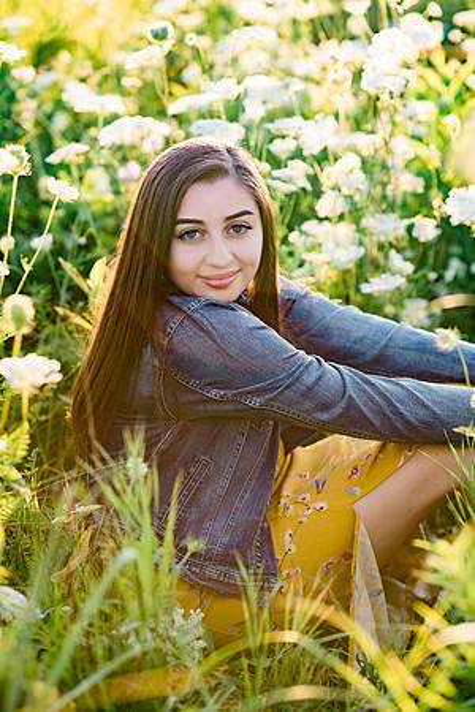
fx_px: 1682
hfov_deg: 16.1
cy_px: 356
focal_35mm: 85
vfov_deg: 23.9
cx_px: 238
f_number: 2.8
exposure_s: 1/640
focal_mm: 85
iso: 400
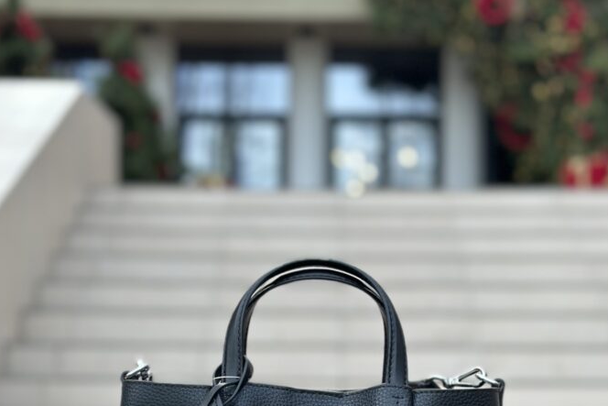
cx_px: 329
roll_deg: -1.7
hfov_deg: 26.3
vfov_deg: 17.3
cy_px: 409
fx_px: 1301
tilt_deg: -2.4
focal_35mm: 77
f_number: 1.78
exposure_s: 1/193
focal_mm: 6.86
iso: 80
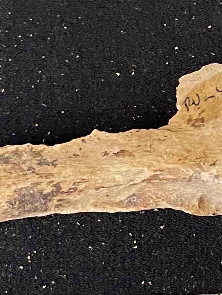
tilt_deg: -86.1
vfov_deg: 16.5
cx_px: 325
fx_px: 1017
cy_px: 95
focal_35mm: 119
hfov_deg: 11.9
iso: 500
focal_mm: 4.2
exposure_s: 1/30
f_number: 1.6
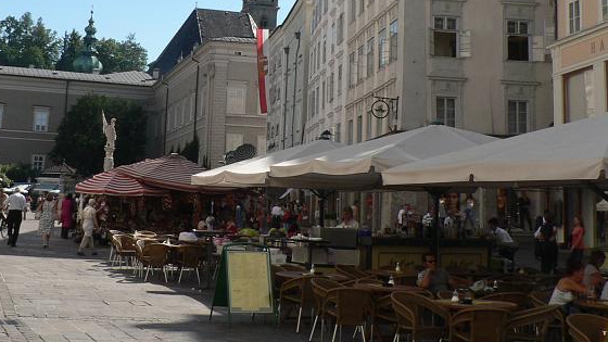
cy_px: 33
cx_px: 250
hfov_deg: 37.1
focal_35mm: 56
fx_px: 903
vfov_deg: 21.0
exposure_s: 1/400
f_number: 5.6
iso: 80
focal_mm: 6
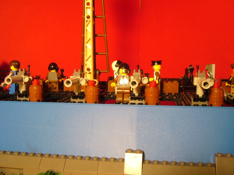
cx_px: 117
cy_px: 88
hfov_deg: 49.0
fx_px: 257
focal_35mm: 38
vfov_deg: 37.7
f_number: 2.8
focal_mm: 5.8
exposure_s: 1/15
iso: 160
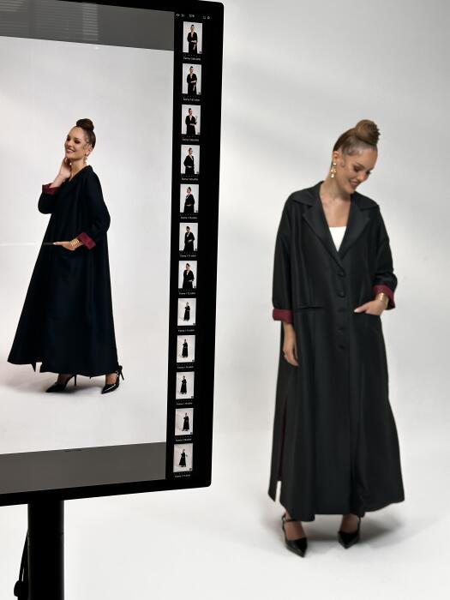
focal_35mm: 48
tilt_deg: -5.0
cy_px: 300
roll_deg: +0.3
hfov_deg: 30.3
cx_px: 225
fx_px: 832
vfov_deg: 39.7
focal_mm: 6.86
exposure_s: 1/174
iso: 50
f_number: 1.78
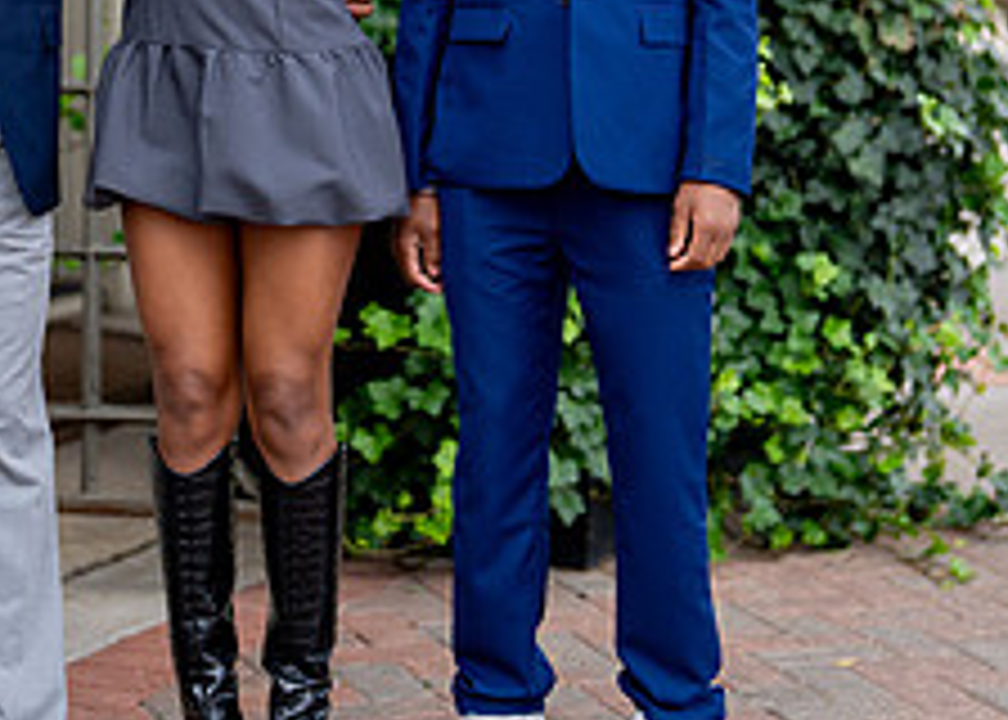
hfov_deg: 14.3
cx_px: 366
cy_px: 44
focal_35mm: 140
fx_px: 4008
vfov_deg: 10.2
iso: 100
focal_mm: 50
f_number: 1.2
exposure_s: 1/2000
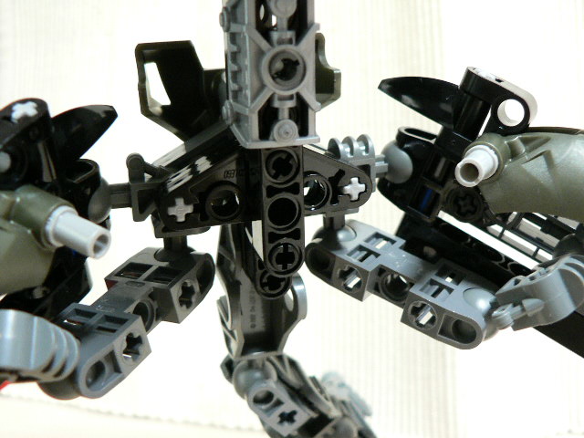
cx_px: 292
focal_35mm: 36
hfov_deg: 51.4
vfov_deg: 39.7
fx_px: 607
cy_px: 219
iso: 200
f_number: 2.8
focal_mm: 6
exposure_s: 1/6
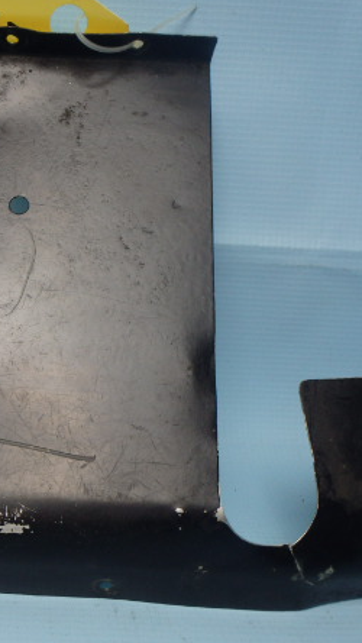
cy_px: 333
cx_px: -4
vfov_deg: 46.4
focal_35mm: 44
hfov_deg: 25.7
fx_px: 750
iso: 200
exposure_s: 1/50
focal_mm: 5
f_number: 3.9
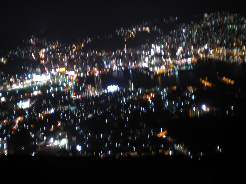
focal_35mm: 38
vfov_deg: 37.7
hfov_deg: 49.0
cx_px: 123
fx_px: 270
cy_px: 92
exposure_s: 4
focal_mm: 6.3
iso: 64
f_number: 3.1
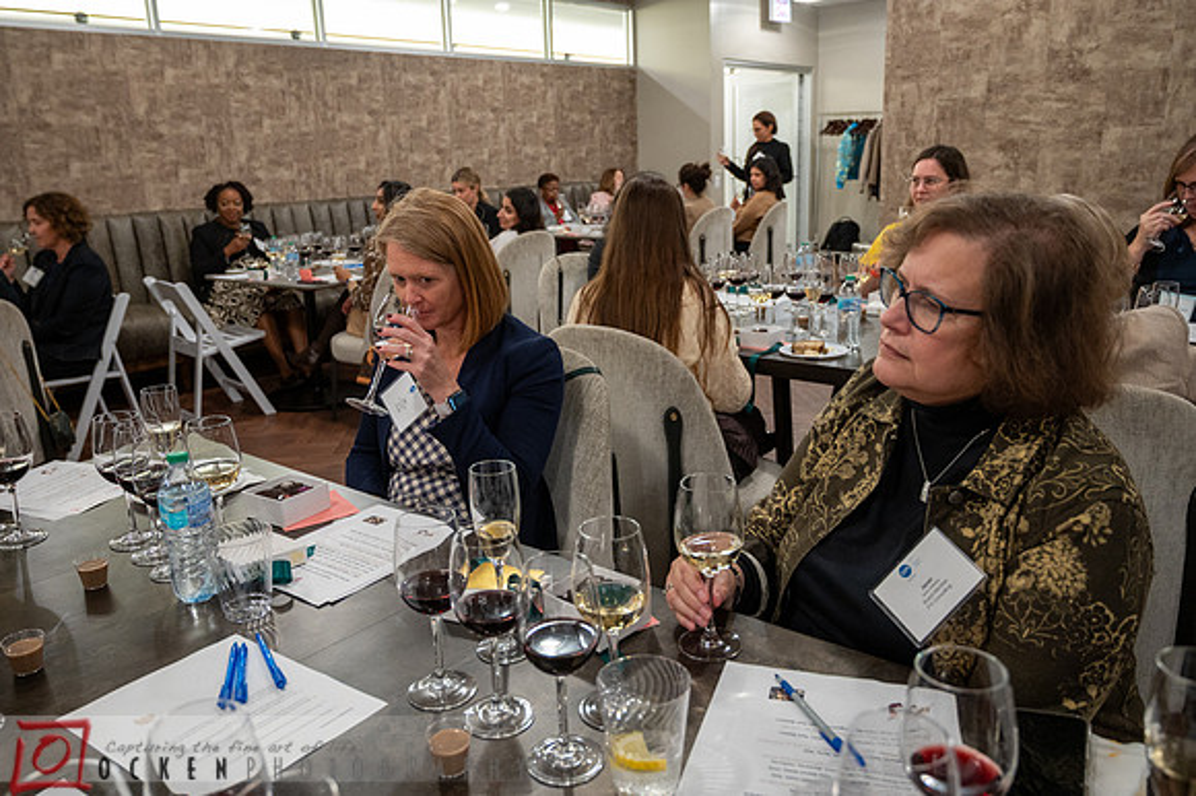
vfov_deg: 46.1
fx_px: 936
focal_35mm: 28
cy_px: 398
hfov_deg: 65.1
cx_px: 598
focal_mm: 26.5
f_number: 4
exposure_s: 1/100
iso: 2000
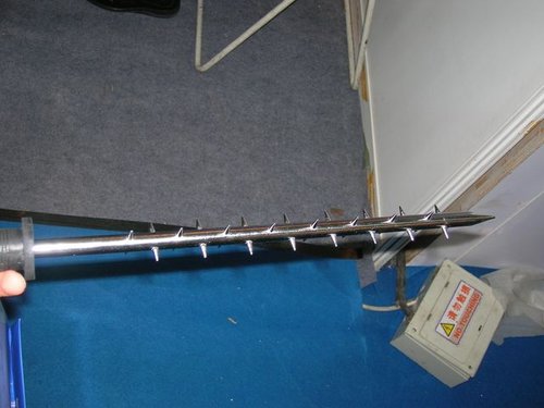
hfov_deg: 49.0
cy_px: 204
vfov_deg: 37.7
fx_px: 597
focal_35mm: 38
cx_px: 272
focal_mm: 6.4
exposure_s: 1/60.1
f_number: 3
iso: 50
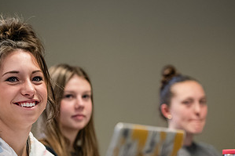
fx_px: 1089
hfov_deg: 12.2
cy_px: 106
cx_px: 28
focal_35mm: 167
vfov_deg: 8.2
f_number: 3.2
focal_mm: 86
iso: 1600
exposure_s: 1/200
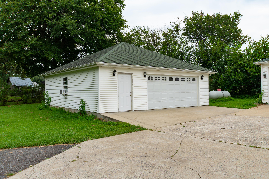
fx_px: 224
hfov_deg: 61.9
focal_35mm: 30
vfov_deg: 43.6
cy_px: 90
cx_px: 134
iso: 500
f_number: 8
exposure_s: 1/50
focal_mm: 20
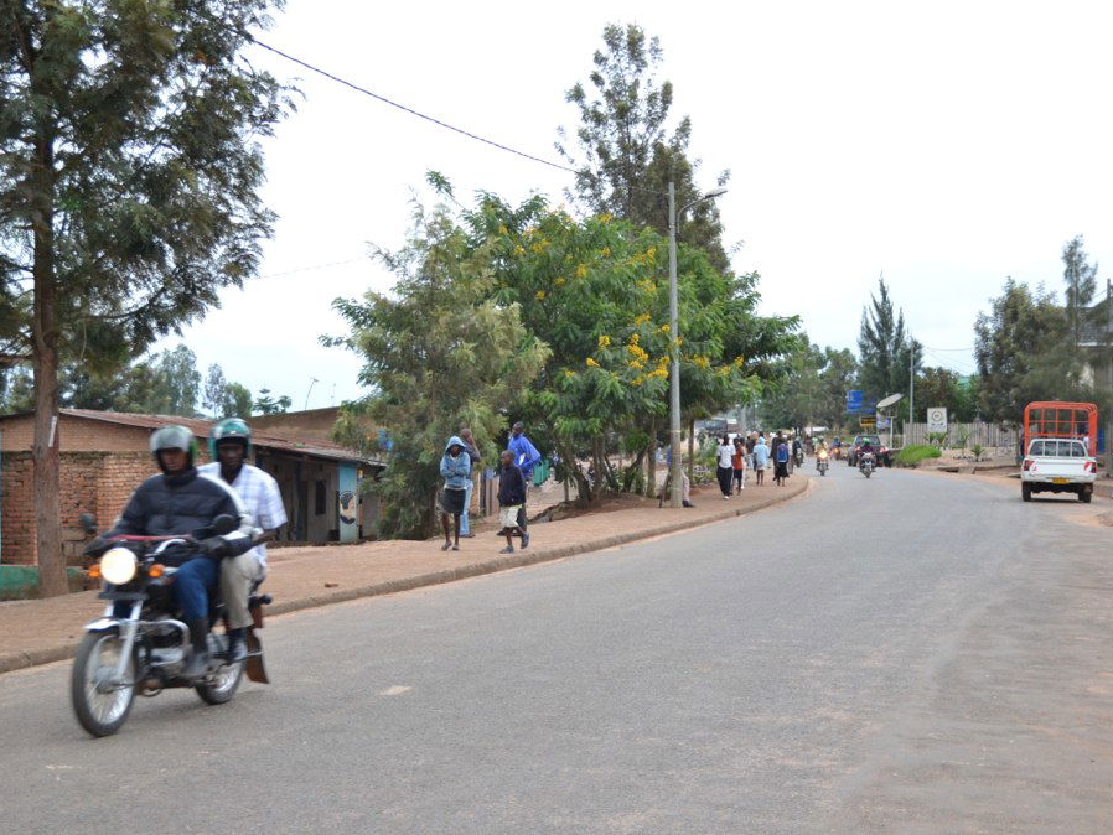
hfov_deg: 33.5
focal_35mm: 58
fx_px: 1851
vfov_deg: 25.4
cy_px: 417
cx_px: 554
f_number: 5
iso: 800
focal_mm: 35
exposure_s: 1/125
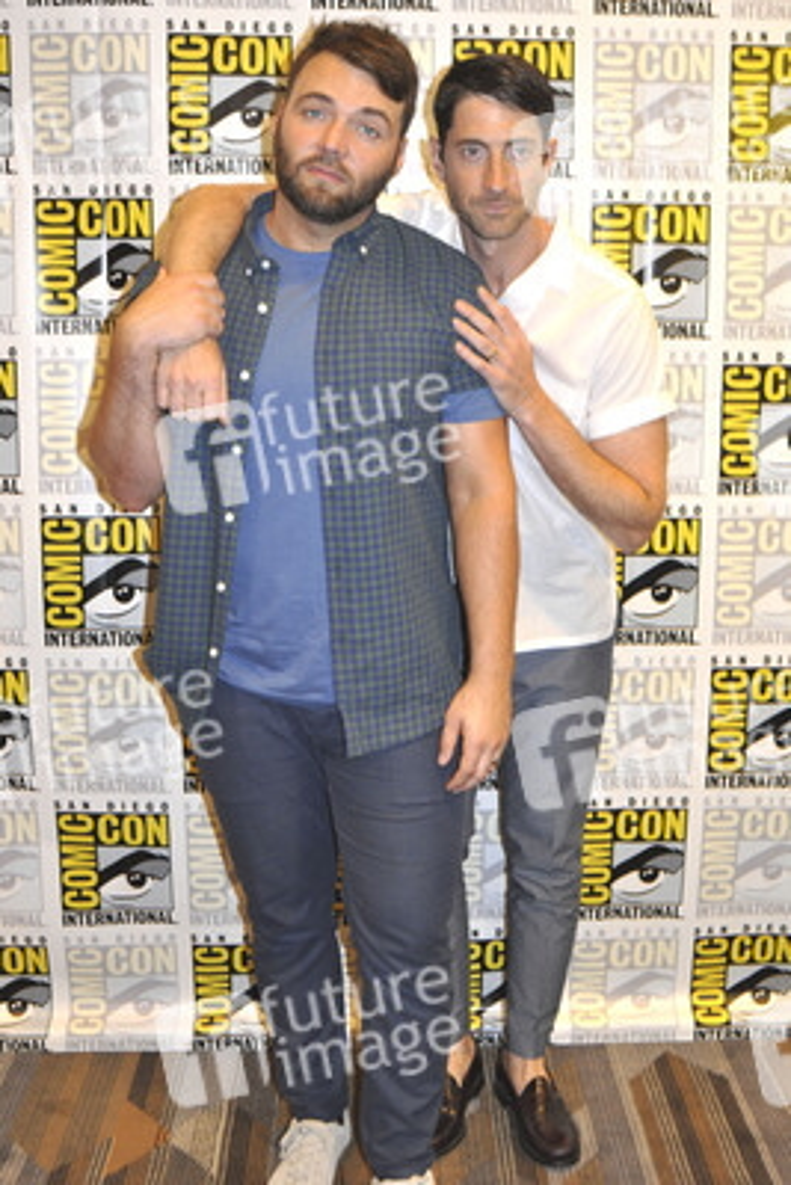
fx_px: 1185
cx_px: 396
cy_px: 592
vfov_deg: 53.1
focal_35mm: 36
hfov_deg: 36.9
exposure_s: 1/60
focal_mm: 24
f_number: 4.5
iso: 1000
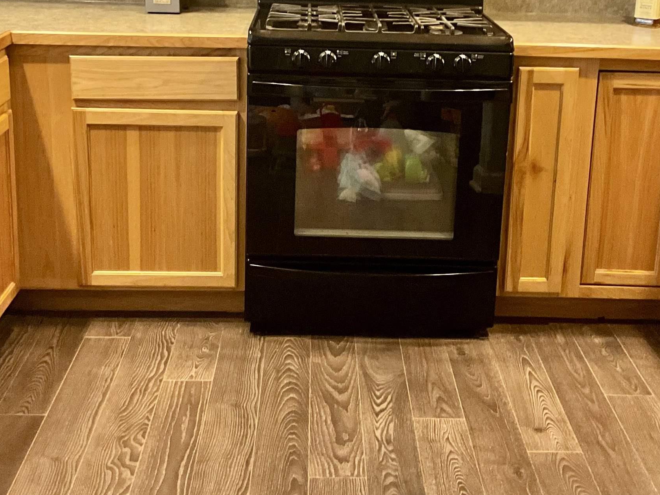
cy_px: 128
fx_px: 1011
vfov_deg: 27.2
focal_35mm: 53
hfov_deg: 36.2
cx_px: 349
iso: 320
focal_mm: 3
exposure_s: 1/31
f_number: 1.8
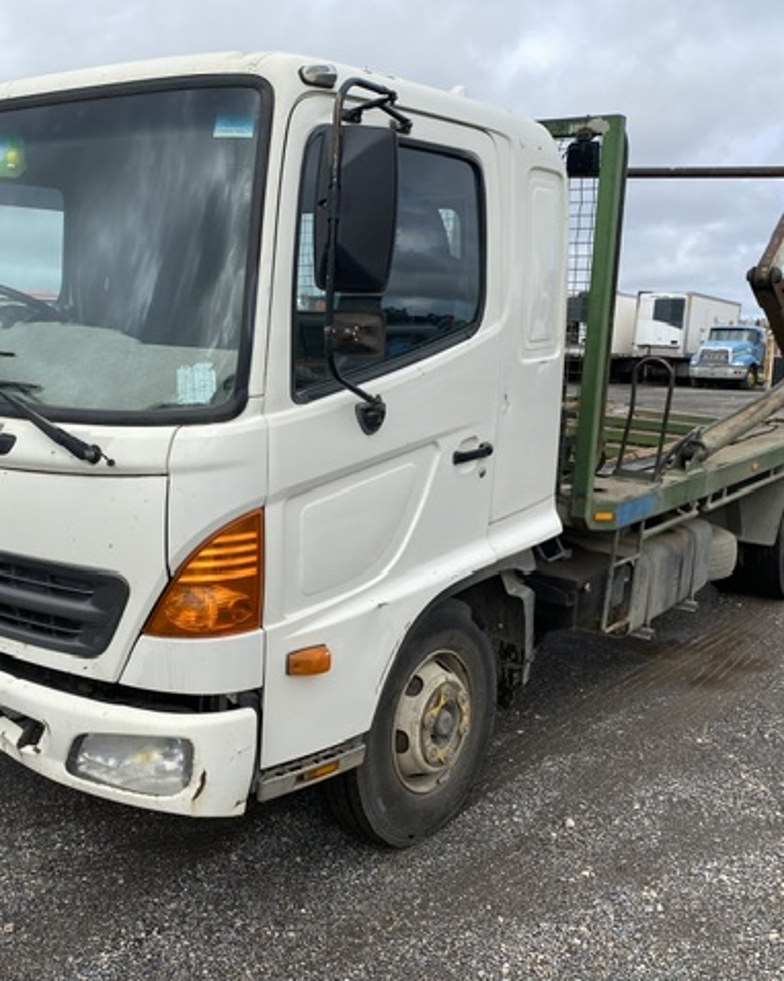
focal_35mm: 34
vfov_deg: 52.9
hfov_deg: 43.2
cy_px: 490
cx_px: 341
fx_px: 987
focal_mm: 4.25
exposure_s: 1/2105
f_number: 1.8
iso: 32
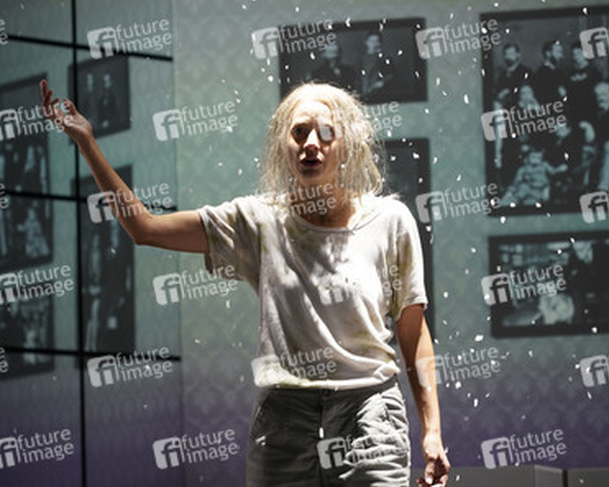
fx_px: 4111
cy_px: 244
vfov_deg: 6.8
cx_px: 316
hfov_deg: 8.5
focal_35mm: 228
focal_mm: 200
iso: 1000
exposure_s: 1/100
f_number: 5.6
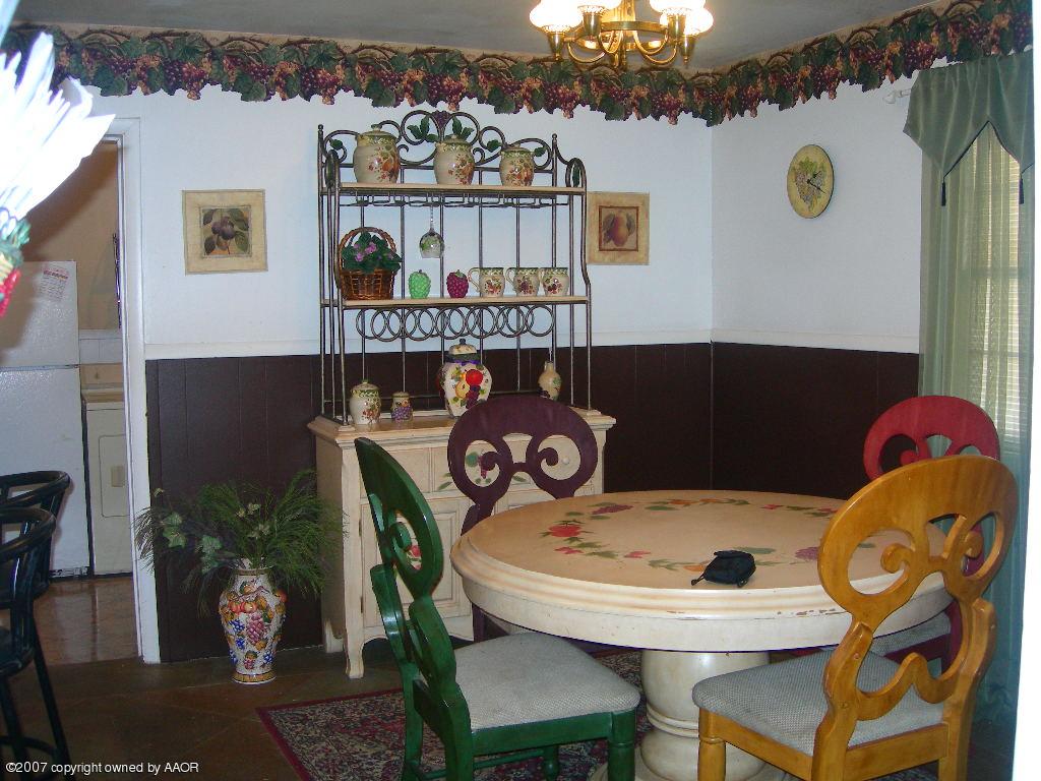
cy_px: 390
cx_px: 520
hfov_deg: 49.0
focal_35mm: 38
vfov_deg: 37.7
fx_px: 1143
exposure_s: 1/60.1
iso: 200
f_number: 2.8
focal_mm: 7.8
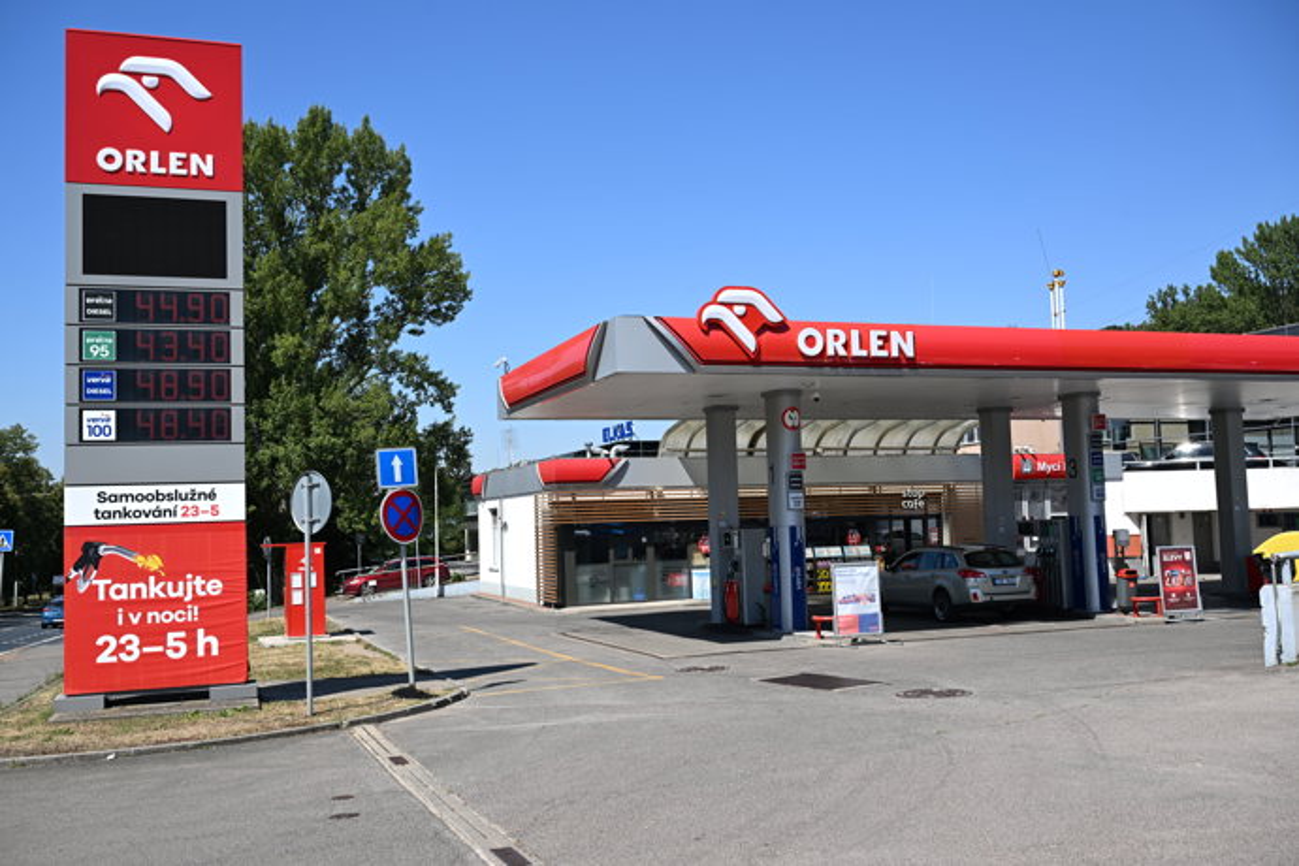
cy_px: 433
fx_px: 1209
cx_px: 650
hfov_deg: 56.5
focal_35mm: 34
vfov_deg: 39.4
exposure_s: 1/80
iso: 32
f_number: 8
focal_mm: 33.5
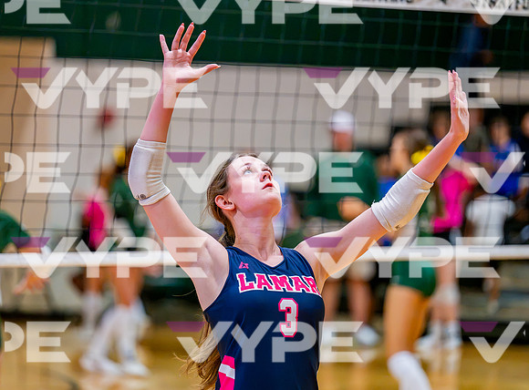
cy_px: 172
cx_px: 249
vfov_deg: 7.7
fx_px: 2905
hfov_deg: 10.4
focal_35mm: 191
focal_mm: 160
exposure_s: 1/800
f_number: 2.8
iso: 6400
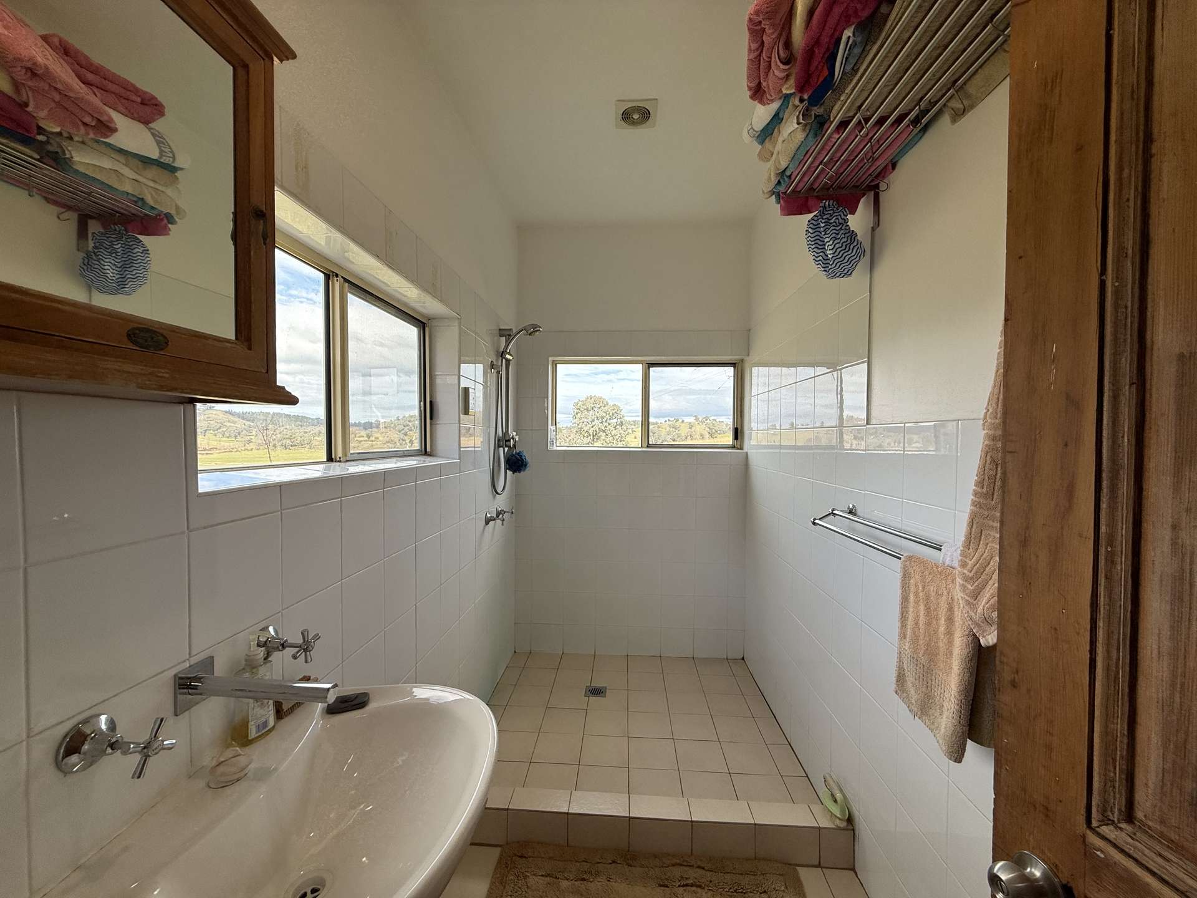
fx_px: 484
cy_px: 449
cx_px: 598
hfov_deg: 102.1
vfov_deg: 85.7
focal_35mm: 14
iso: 64
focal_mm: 2.22
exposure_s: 1/455
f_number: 2.2
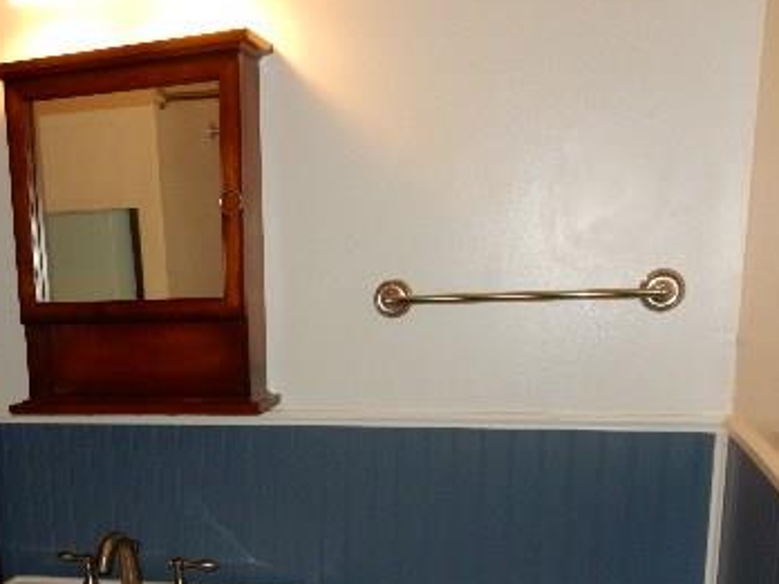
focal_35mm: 46
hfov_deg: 39.5
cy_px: 521
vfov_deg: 30.2
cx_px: 148
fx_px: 1035
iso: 200
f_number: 3.7
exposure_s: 1/30
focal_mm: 4.5
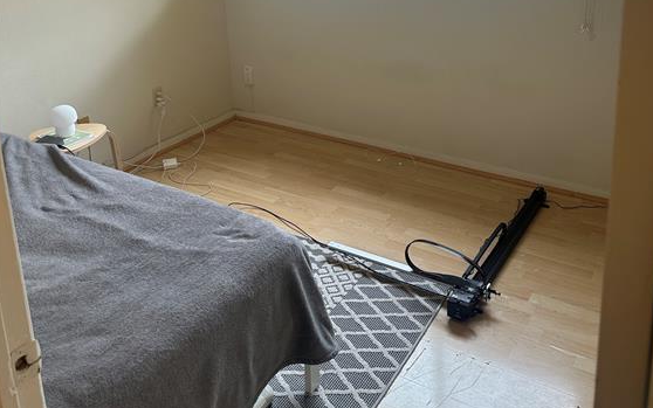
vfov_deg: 34.3
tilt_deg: -12.9
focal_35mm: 35
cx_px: 330
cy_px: 41
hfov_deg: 55.3
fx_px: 623
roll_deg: +2.3
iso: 80
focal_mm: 6.86
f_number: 1.78
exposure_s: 1/163
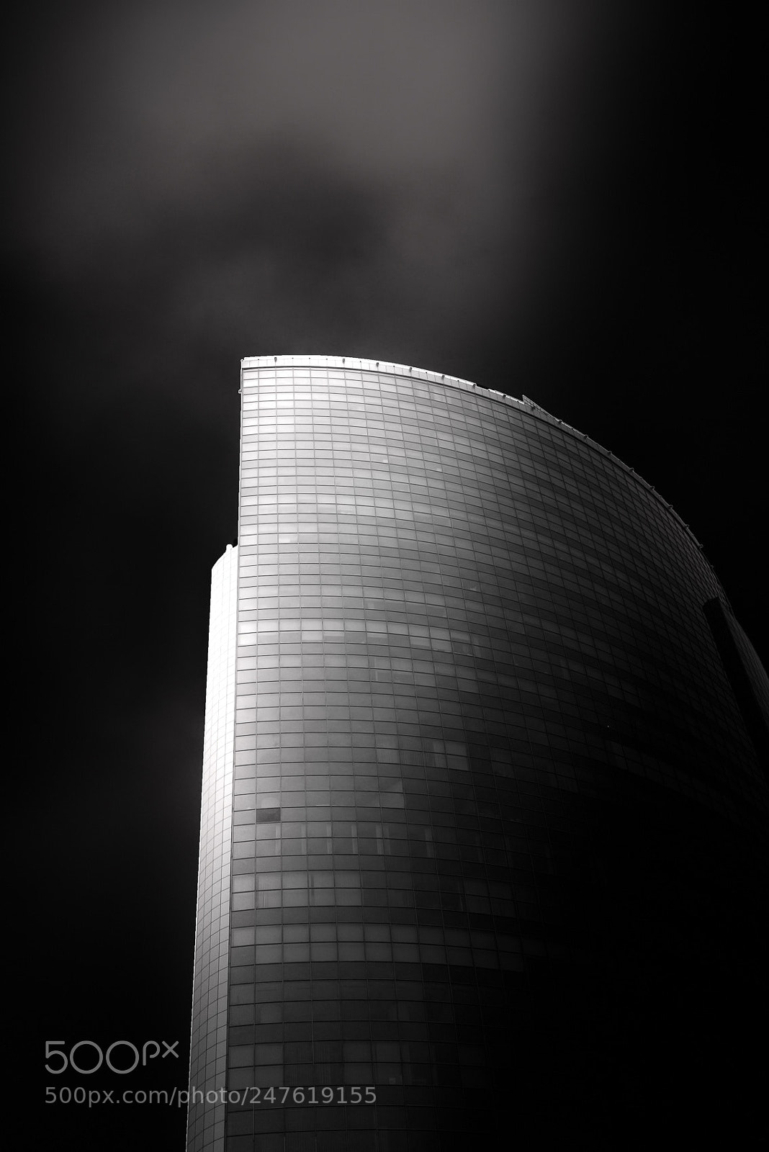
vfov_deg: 41.1
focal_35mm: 48
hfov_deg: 28.1
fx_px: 1537
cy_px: 576
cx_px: 384
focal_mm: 48
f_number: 7.1
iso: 200
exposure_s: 1/160
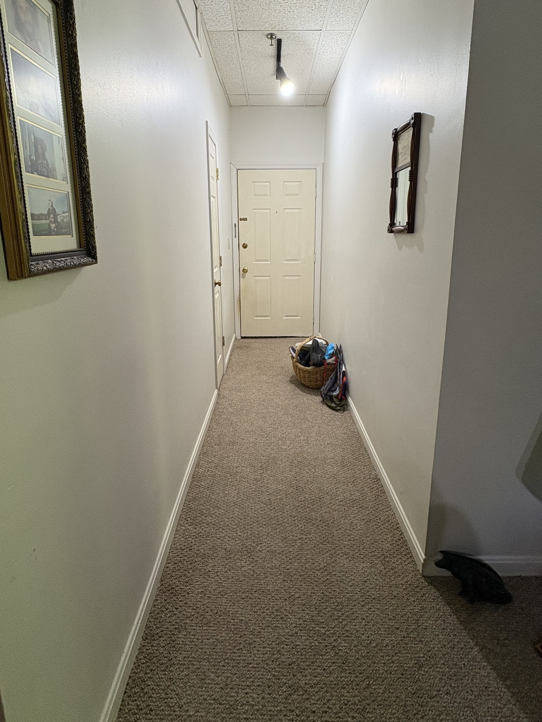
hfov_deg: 71.6
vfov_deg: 87.1
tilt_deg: -9.9
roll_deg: +0.3
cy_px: 304
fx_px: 376
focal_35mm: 18
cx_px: 265
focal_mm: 2.22
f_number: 2.2
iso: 200
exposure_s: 1/60
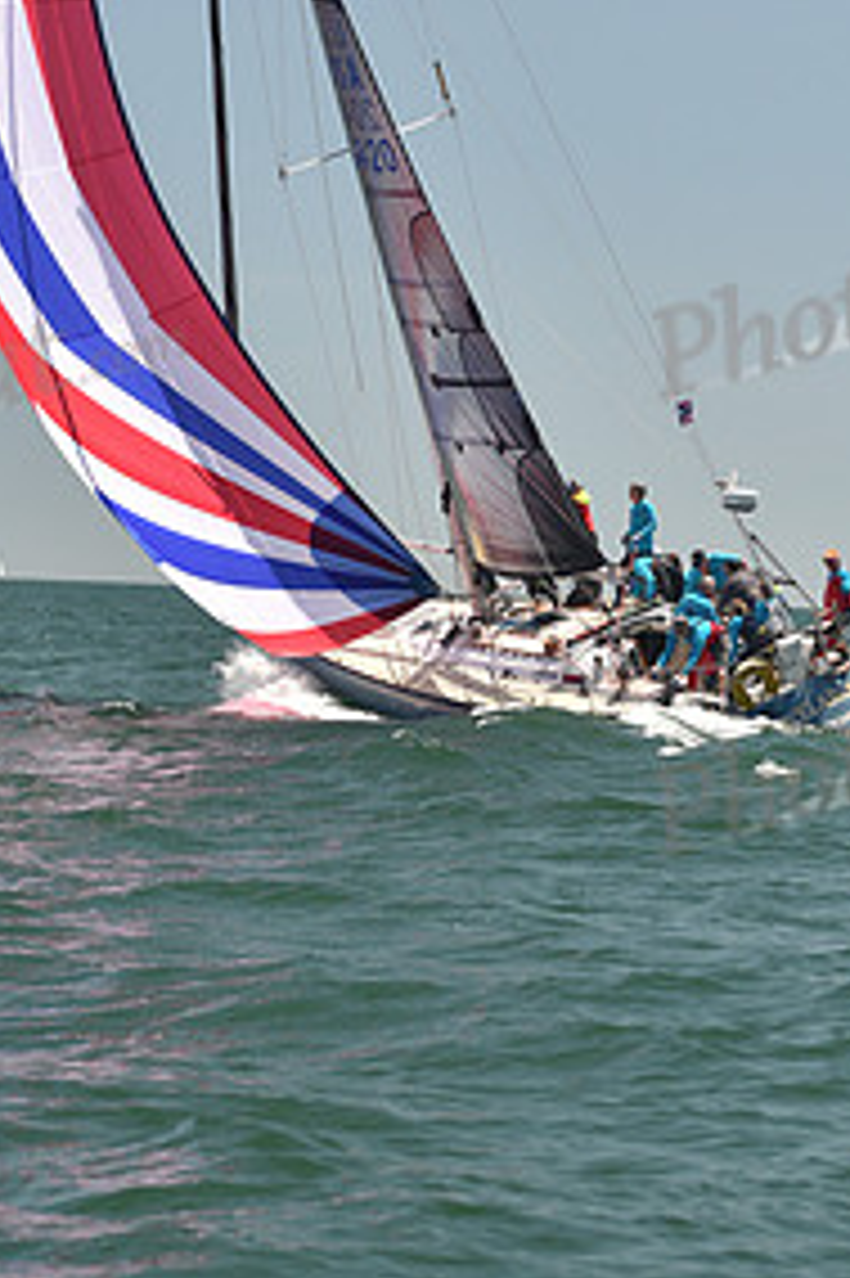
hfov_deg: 9.6
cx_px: 421
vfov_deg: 14.2
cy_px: 112
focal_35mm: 143
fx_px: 5070
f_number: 4.5
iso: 250
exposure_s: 1/800
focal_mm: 70
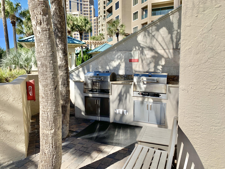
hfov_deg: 67.3
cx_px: 112
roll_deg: +0.6
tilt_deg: -5.7
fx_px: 169
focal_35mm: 26
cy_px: 84
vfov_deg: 53.1
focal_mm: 4.25
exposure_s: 1/2833
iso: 25
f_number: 1.8
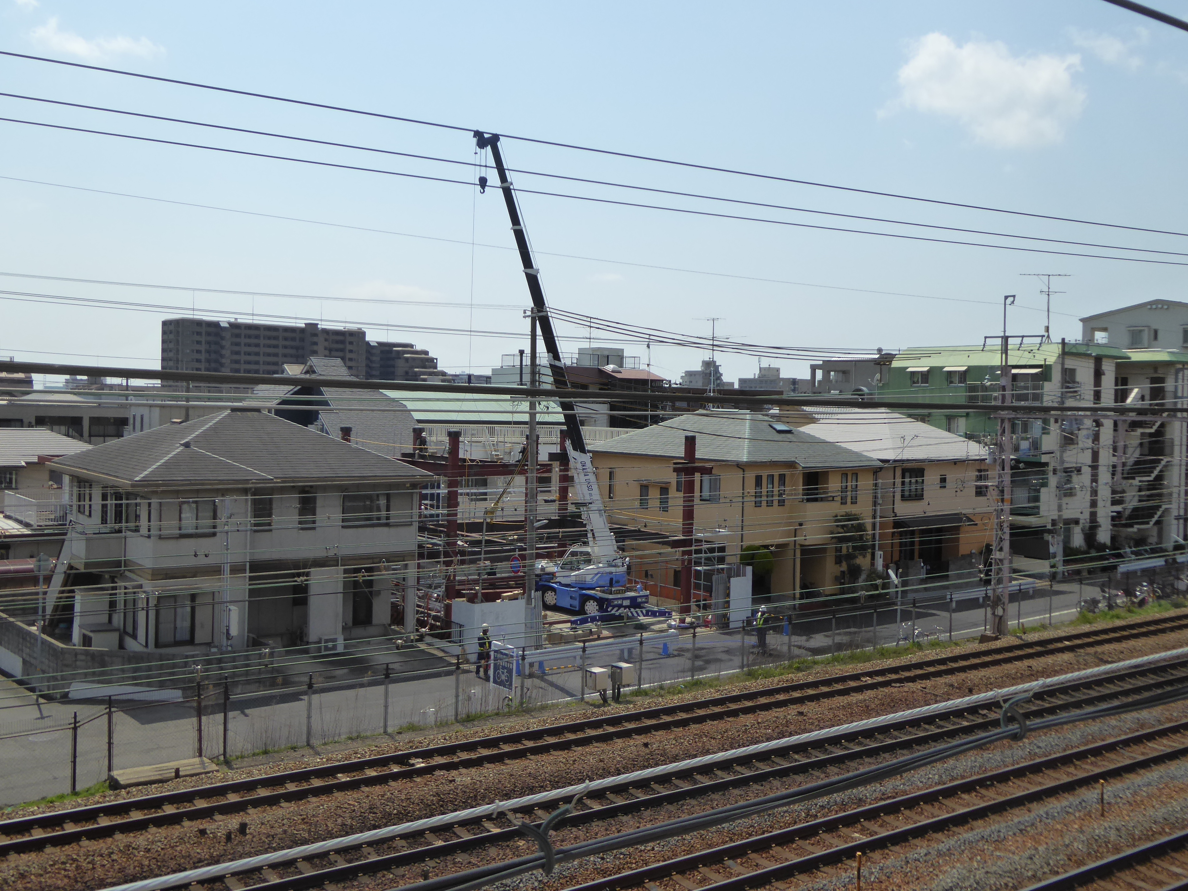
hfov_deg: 52.6
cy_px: 442
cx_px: 578
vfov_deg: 40.7
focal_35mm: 35
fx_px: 1201
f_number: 3.6
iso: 160
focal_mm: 5.8
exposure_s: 1/1600
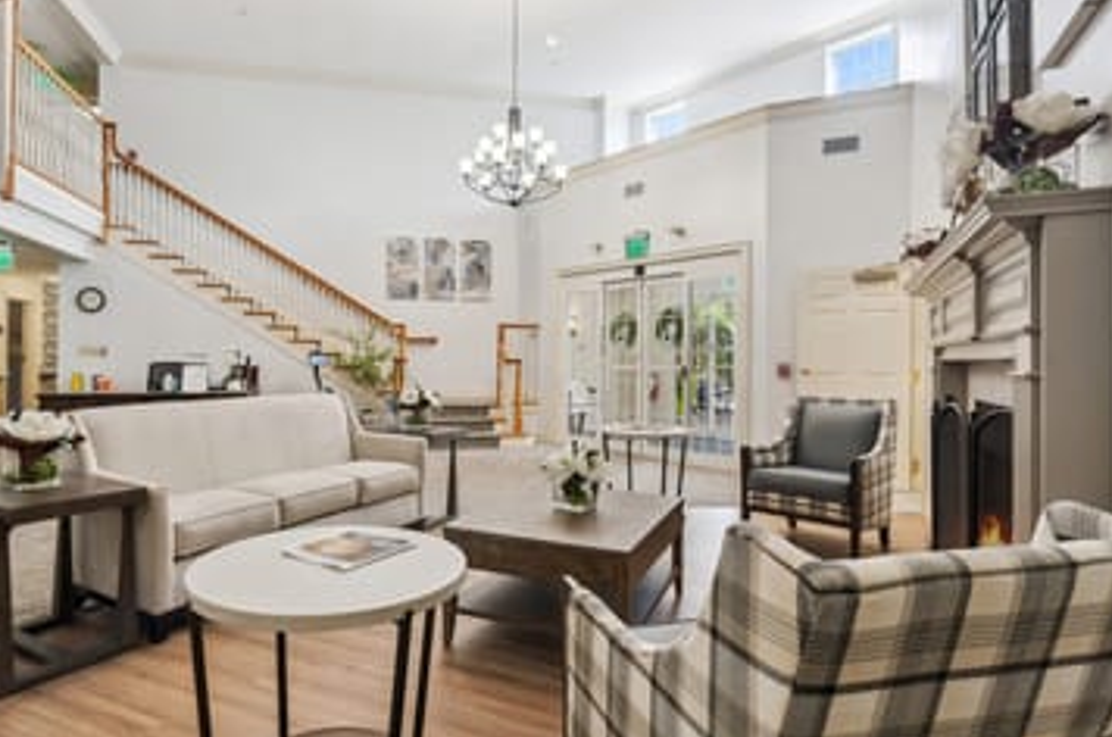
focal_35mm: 18
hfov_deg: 90.1
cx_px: 547
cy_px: 381
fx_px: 555
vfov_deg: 67.2
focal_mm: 16
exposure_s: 1/4
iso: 100
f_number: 11
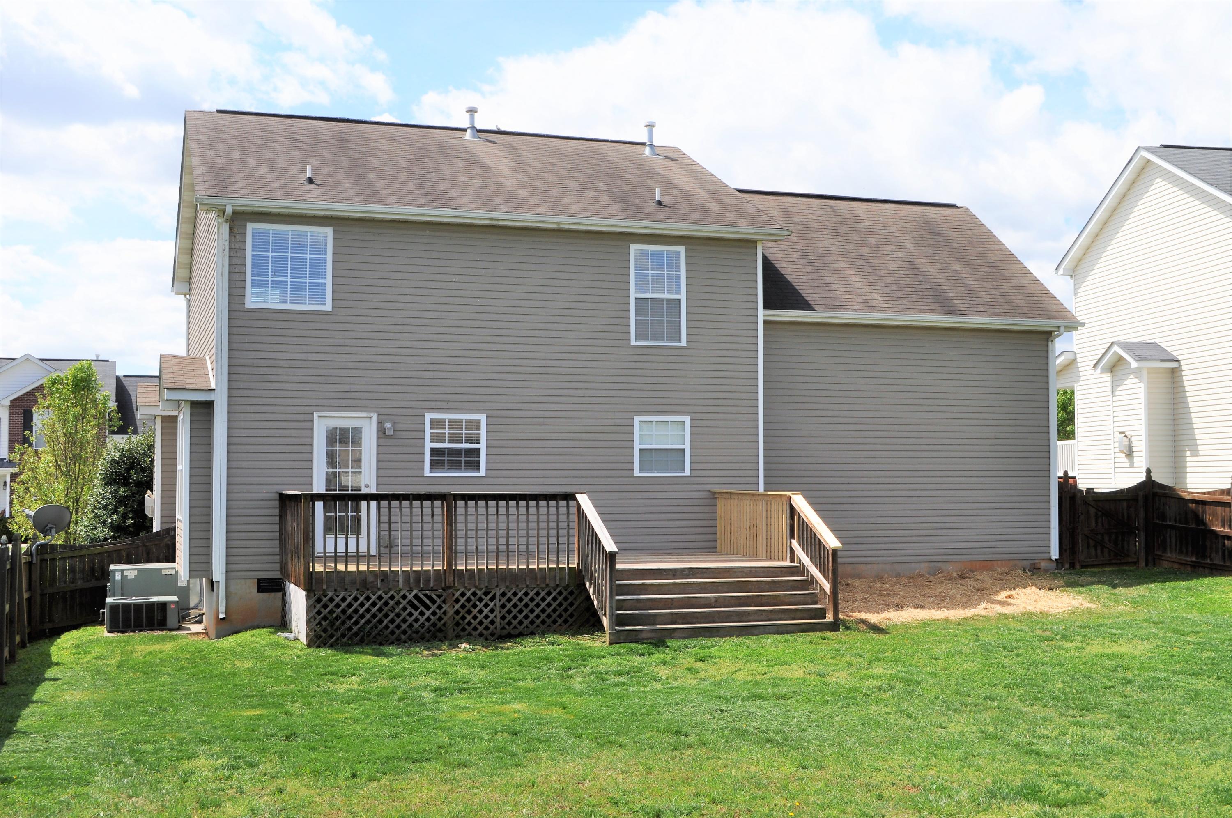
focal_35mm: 42
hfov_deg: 46.5
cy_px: 409
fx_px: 1435
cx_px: 616
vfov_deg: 31.8
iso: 200
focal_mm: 28
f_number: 13
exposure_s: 1/200
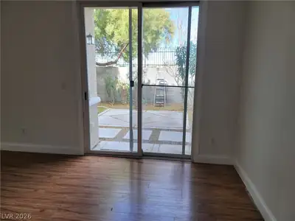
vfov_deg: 54.9
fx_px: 213
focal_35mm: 25
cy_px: 110
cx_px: 148
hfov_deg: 69.4
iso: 50
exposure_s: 1/120
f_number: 1.8
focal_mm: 7
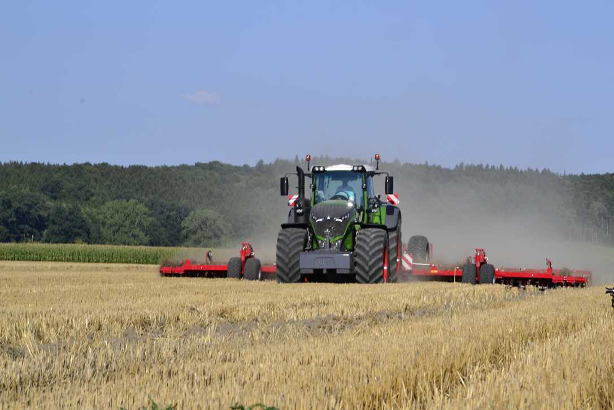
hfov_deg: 13.0
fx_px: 2686
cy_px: 205
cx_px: 307
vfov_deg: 8.7
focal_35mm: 158
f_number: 16
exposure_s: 1/80
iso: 100
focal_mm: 105
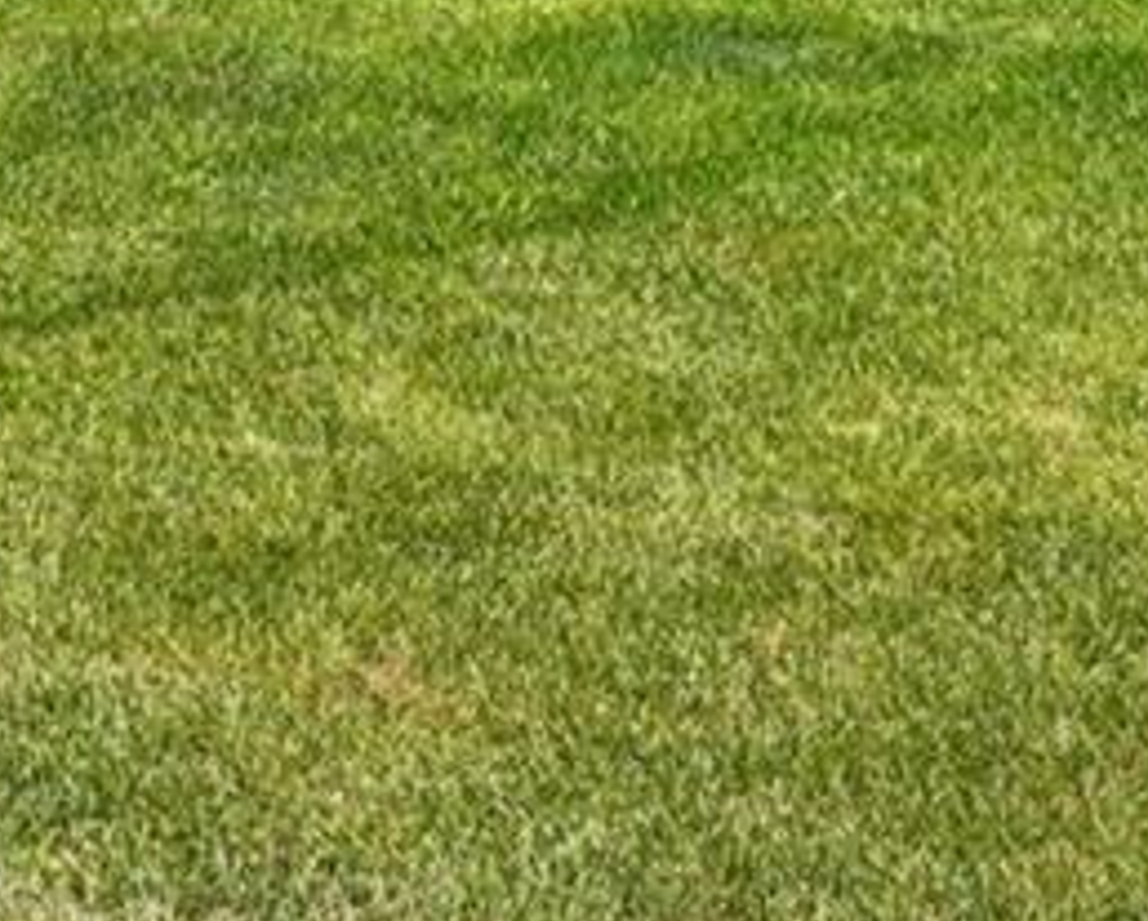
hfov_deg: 19.8
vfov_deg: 12.7
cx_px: 289
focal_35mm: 96
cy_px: -1246
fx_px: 3262
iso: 100
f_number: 8
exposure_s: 1/500
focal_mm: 11
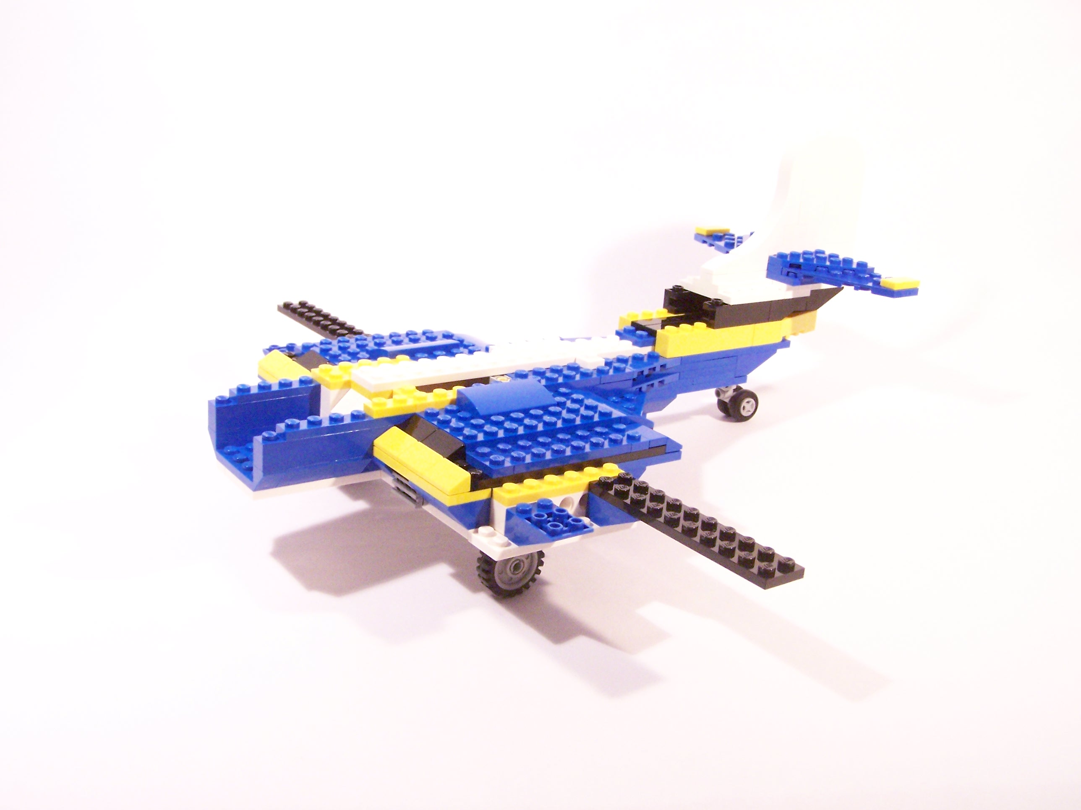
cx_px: 540
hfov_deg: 49.0
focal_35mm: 38
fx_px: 1187
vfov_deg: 37.7
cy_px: 405
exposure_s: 1/20
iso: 400
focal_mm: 6.3
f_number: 3.6
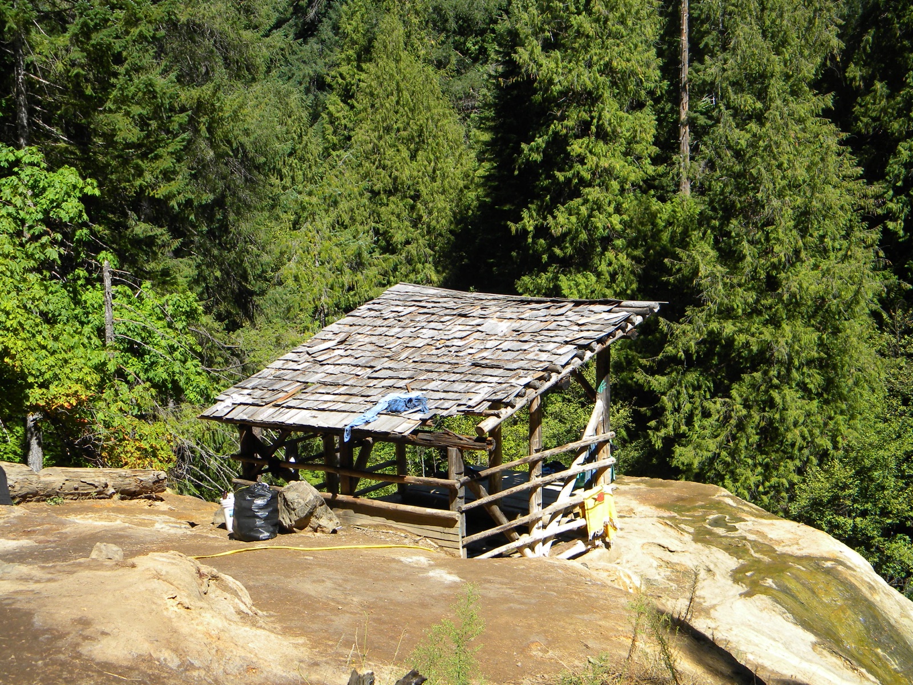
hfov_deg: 40.4
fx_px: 1240
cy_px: 342
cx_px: 456
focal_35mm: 47
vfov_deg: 30.9
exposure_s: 1/453
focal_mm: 8.6
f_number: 3.9
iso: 80
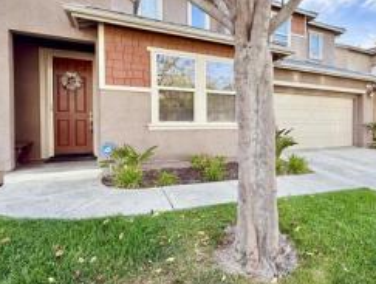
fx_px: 250
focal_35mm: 23
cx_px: 254
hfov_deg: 71.4
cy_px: 130
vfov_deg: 58.9
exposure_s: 1/233
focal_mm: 2.22
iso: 50
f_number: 2.2
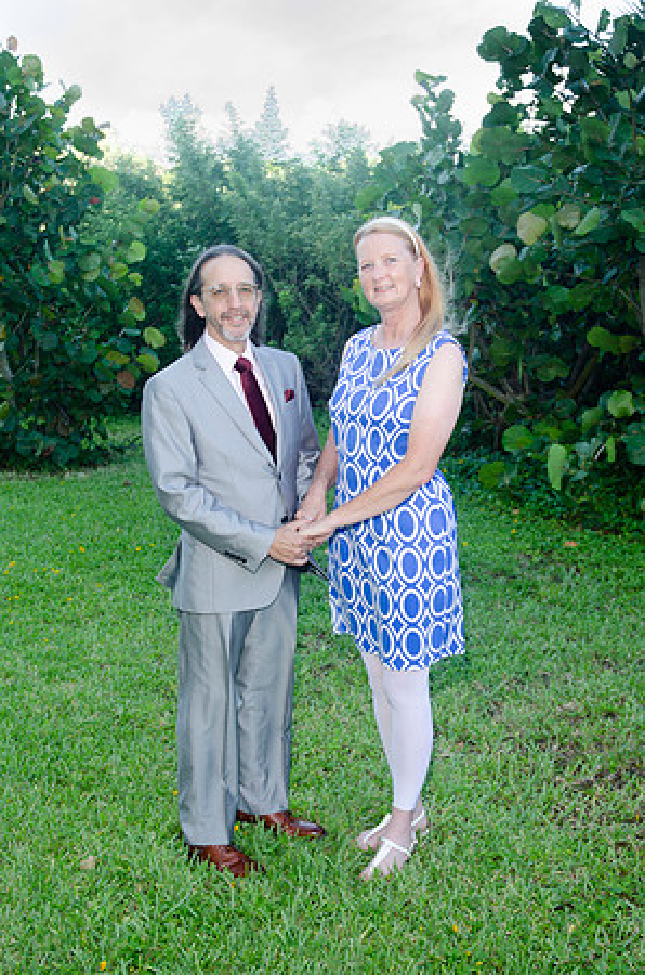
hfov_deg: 28.8
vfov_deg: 42.4
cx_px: 322
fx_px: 1255
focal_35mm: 46
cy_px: 488
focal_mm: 31
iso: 100
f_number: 5
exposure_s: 1/60
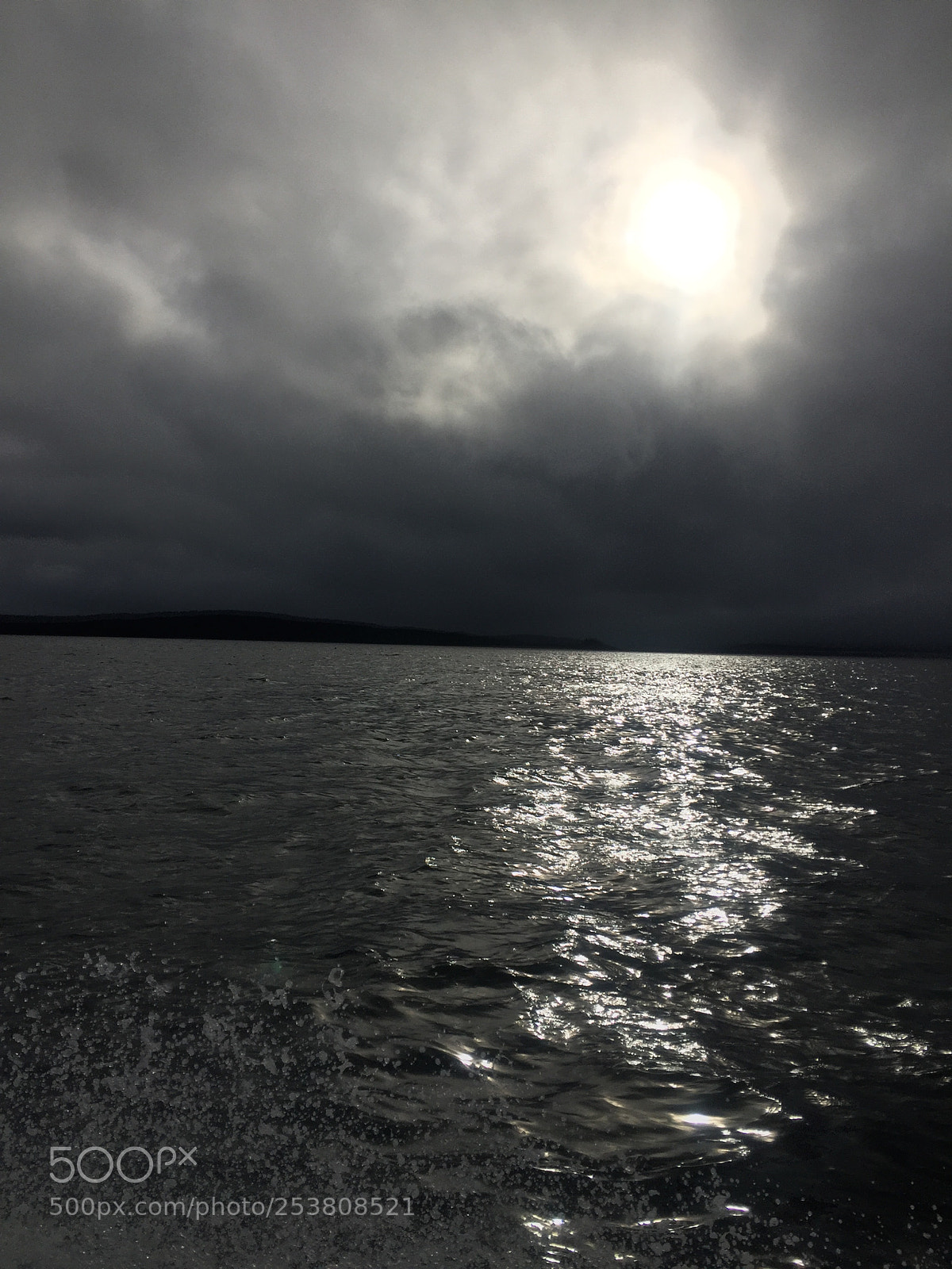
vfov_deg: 61.7
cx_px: 476
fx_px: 1063
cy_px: 634
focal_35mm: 29
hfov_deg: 48.2
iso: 40
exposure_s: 1/20000
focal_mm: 4.15
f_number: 2.2
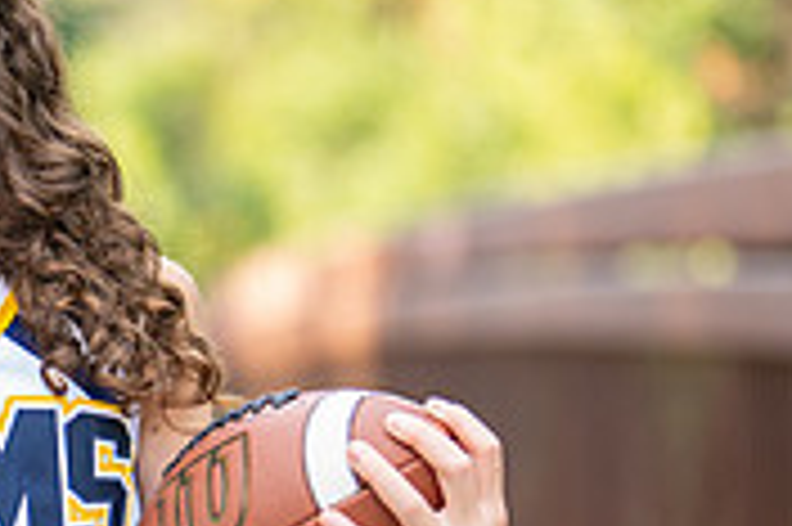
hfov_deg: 9.6
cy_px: 434
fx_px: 4660
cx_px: -121
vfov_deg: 6.5
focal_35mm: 212
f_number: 1.2
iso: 160
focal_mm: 50
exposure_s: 1/640
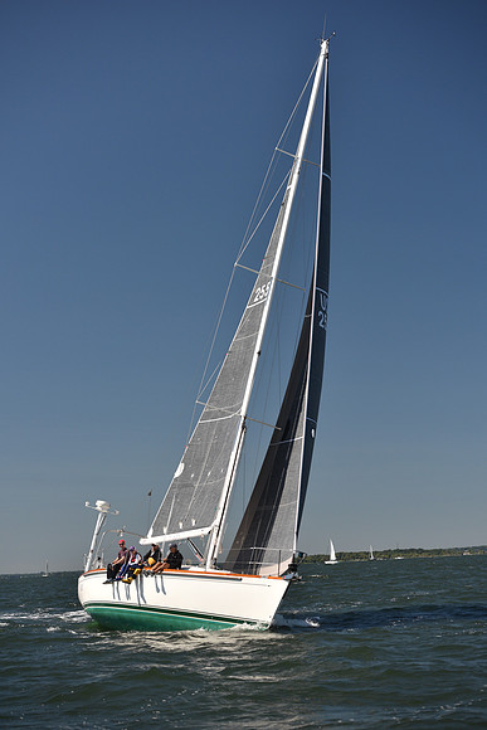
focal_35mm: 70
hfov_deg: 19.5
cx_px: 244
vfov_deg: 28.8
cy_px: 365
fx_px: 1419
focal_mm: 70
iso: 250
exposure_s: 1/1250
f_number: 3.5
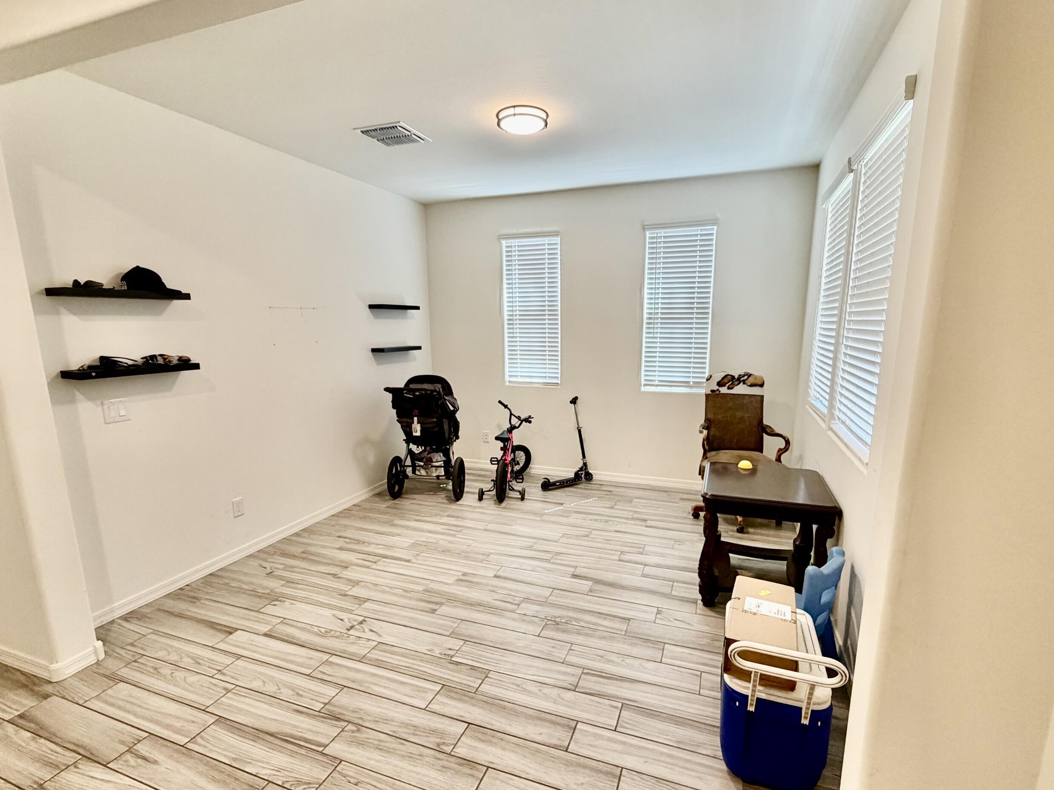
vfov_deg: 74.6
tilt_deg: -12.2
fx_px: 518
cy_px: 425
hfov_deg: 91.0
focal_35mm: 17
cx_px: 540
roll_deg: +1.4
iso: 200
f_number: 2.2
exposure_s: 1/60
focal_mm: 2.22
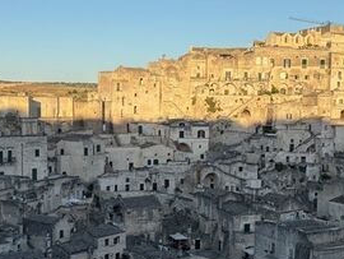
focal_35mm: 62
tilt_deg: -3.9
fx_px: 617
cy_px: 155
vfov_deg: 23.6
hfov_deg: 31.2
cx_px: 157
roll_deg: -0.3
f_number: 1.6
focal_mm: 5.96
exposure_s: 1/1848
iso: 50
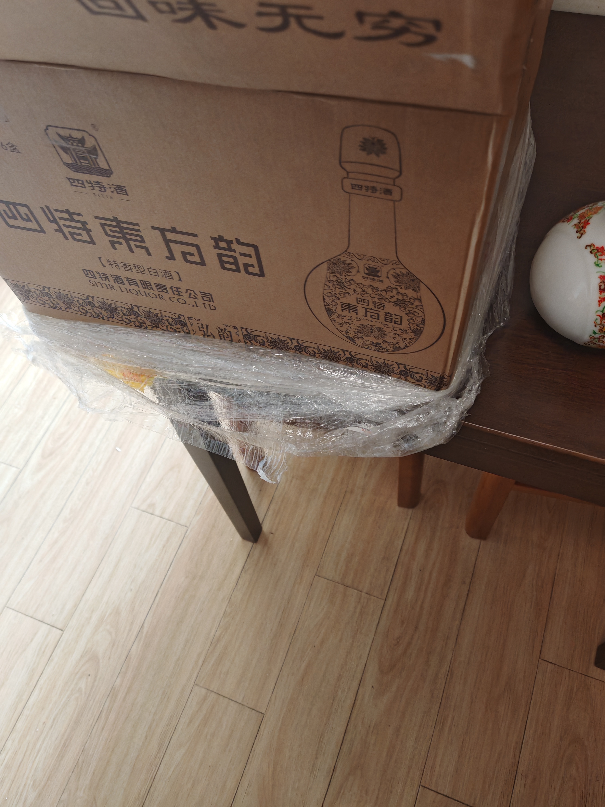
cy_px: 404
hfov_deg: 51.4
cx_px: 302
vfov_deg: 65.3
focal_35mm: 27
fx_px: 629
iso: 500
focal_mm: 6.67
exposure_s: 1/33
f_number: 1.9
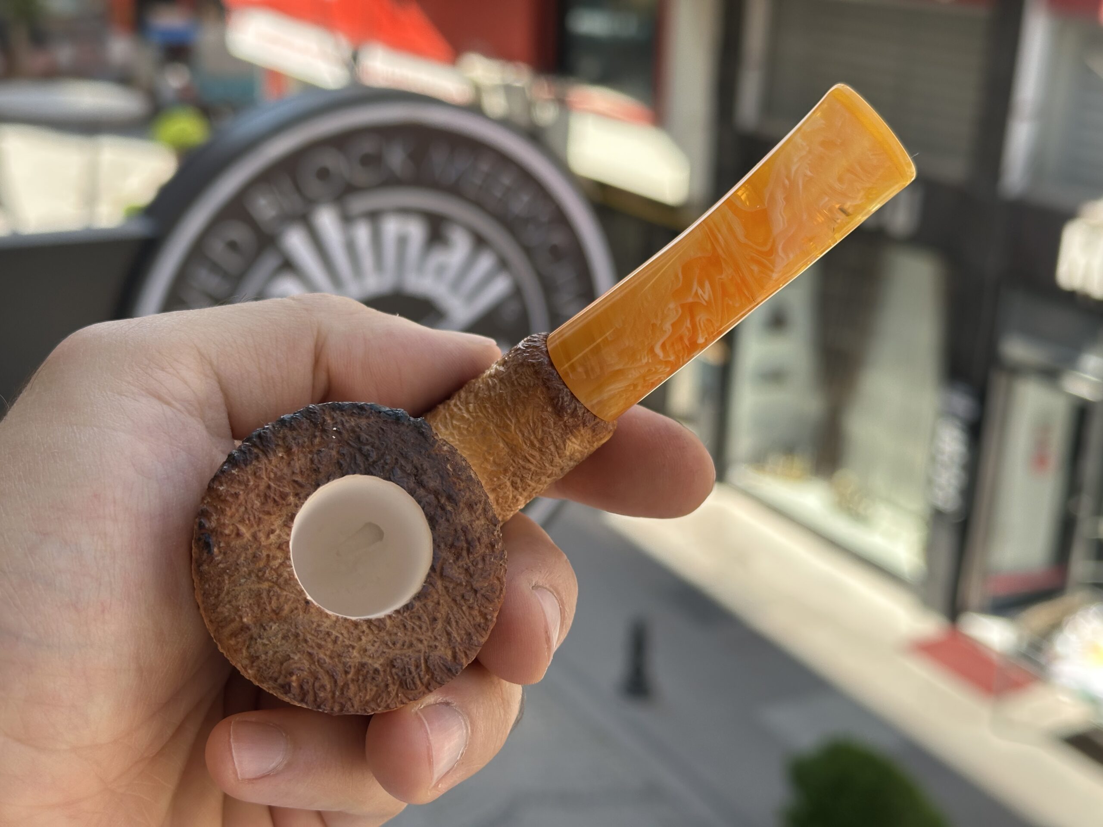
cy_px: 414
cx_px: 552
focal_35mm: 48
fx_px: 1529
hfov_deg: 39.7
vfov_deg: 30.3
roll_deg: -2.4
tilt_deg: -19.1
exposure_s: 1/762
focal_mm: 6.86
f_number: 1.78
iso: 64
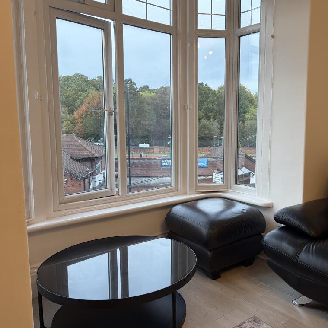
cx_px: 210
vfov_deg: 52.5
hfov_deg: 51.8
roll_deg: -0.1
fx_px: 332
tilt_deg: -7.0
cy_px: 164
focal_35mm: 31
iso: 100
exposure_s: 1/122
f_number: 1.6
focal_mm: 5.96
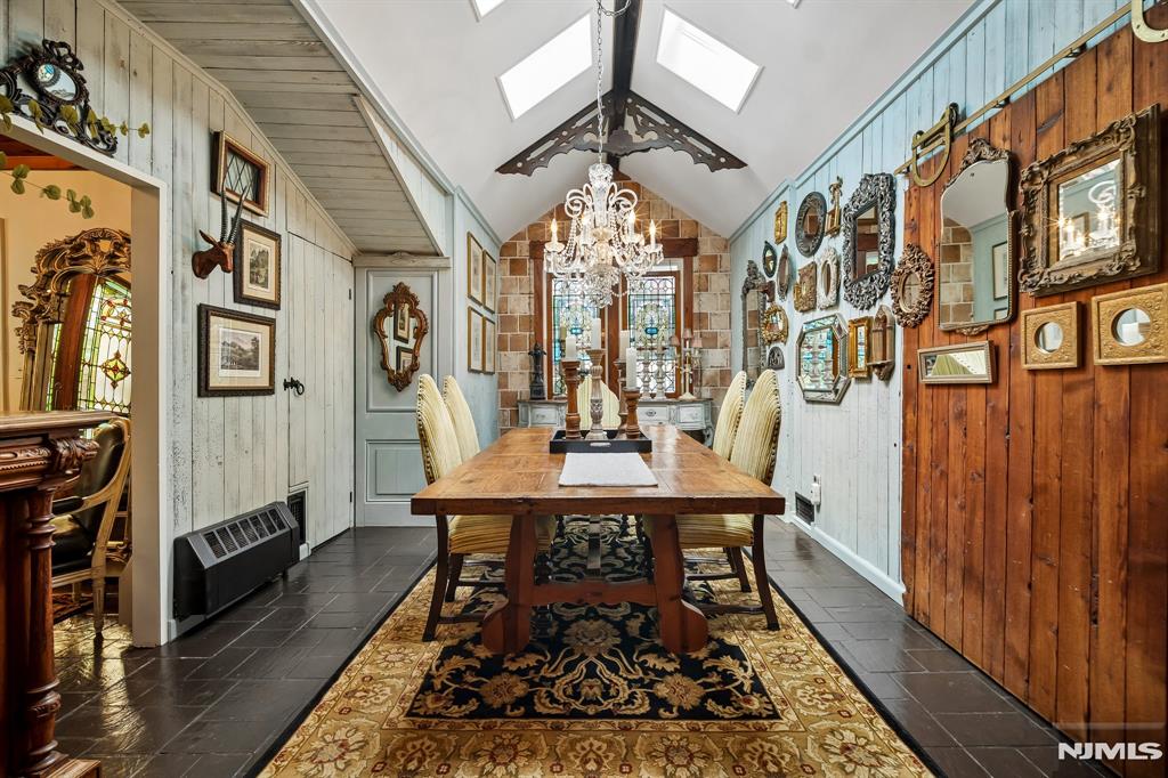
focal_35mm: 24
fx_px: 778
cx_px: 584
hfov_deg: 73.8
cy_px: 389
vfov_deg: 53.1
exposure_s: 1/80
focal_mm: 24
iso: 2500
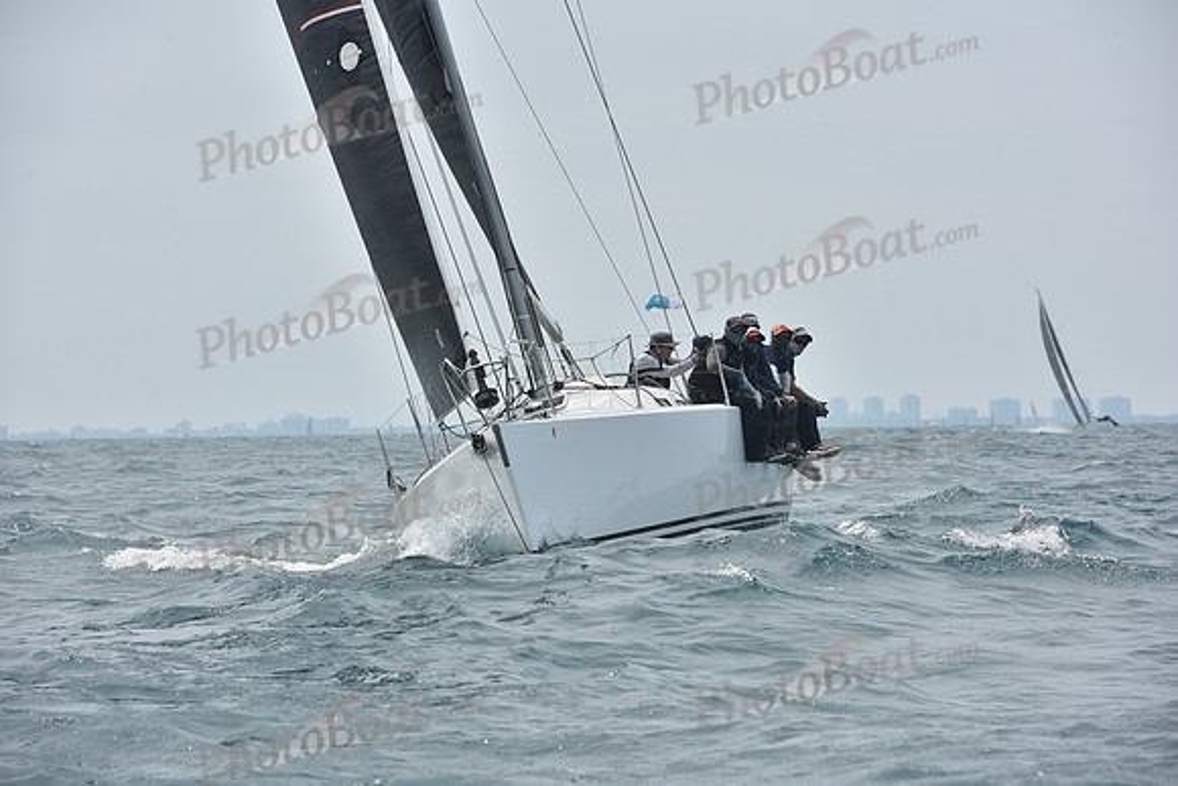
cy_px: 393
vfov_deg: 6.9
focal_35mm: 200
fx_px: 6546
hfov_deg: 10.3
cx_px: 589
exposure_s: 1/800
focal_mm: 200
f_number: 11
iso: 250
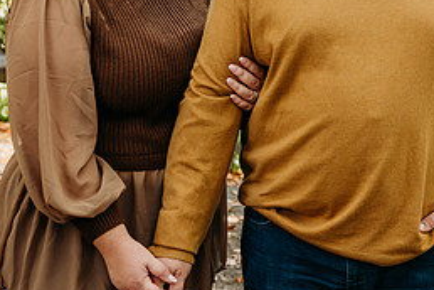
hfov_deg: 17.6
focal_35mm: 116
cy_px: -20
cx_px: 294
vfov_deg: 11.7
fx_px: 1398
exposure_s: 1/320
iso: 500
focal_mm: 48
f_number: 4.5
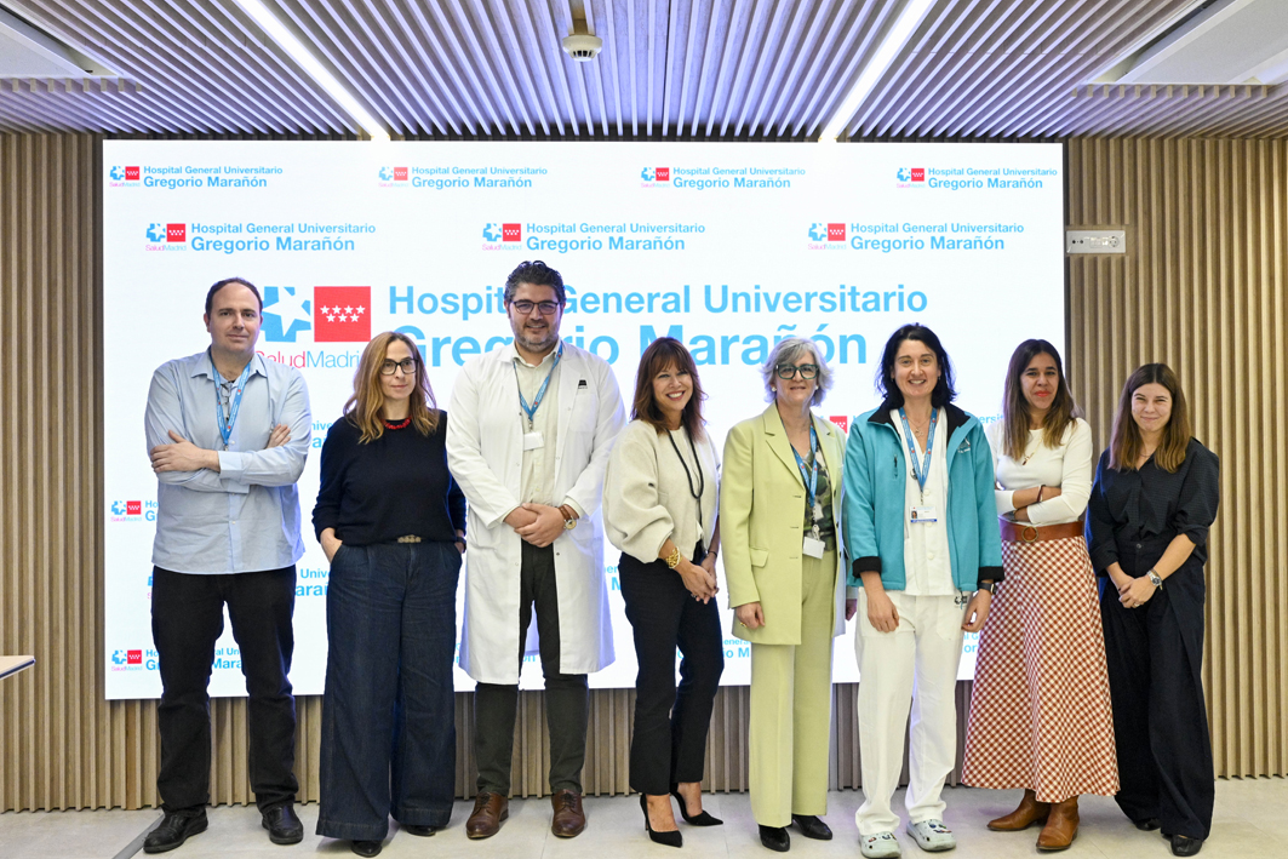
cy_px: 457
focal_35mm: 33
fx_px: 1164
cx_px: 663
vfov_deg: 40.5
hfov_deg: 57.9
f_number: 6.3
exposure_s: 1/80
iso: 2000
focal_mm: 30.5
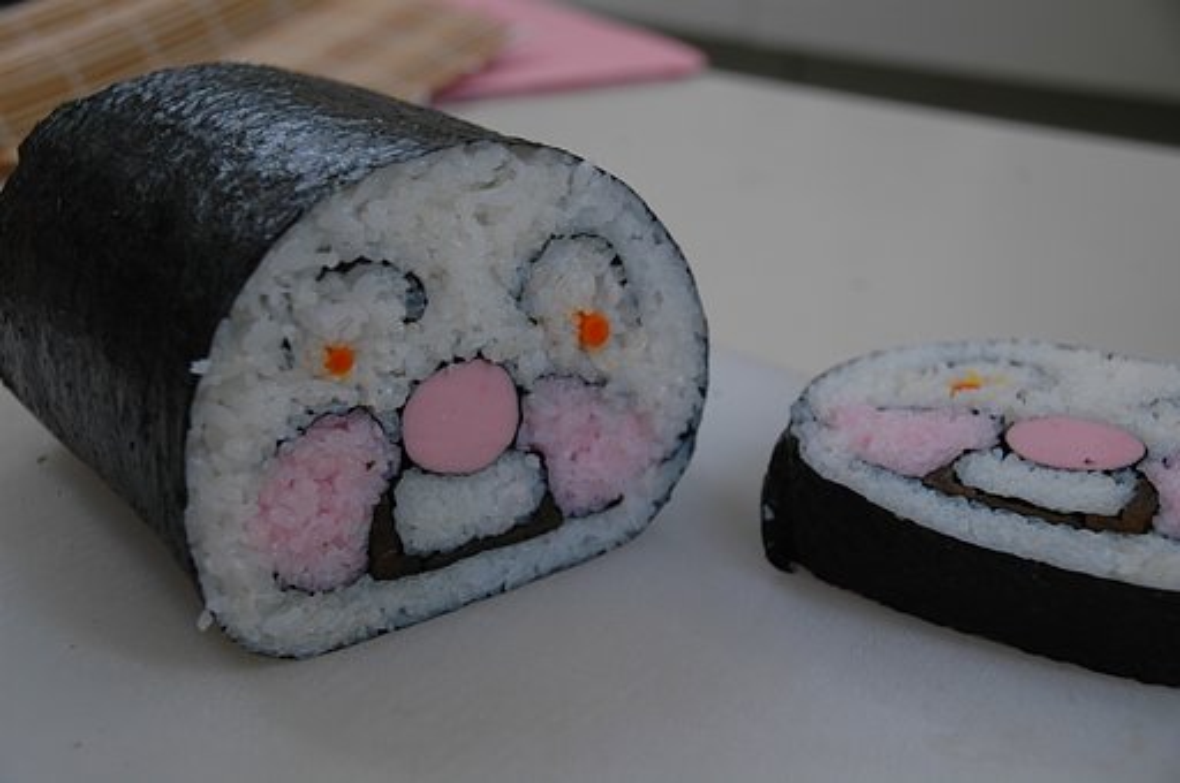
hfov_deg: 35.1
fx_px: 1866
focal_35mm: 57
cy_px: 392
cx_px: 590
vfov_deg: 23.7
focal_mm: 38
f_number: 4.8
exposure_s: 1/30
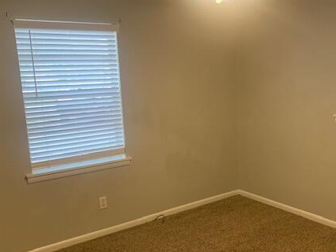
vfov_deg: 36.6
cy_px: 154
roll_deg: +0.5
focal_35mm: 39
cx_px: 204
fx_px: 378
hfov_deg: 47.6
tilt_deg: -11.6
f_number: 1.8
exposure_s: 1/60
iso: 100
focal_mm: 4.25
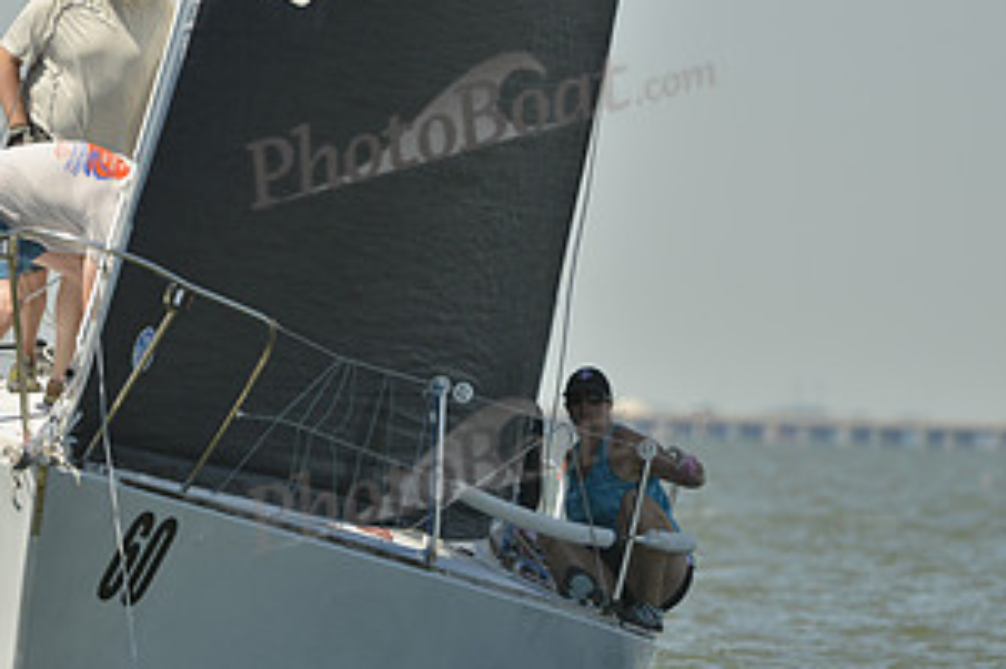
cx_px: 77
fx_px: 21477
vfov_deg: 1.8
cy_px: 341
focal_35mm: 769
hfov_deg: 2.7
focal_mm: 400
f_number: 5.6
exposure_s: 1/1000
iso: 200
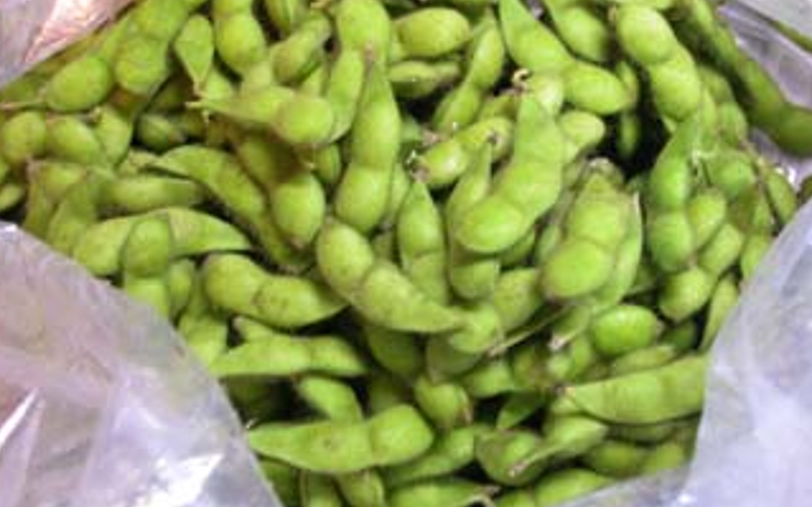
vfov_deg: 19.7
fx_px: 1460
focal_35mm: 66
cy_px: 209
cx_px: 433
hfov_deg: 31.1
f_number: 3.6
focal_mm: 13.6
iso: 339
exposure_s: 1/4.4
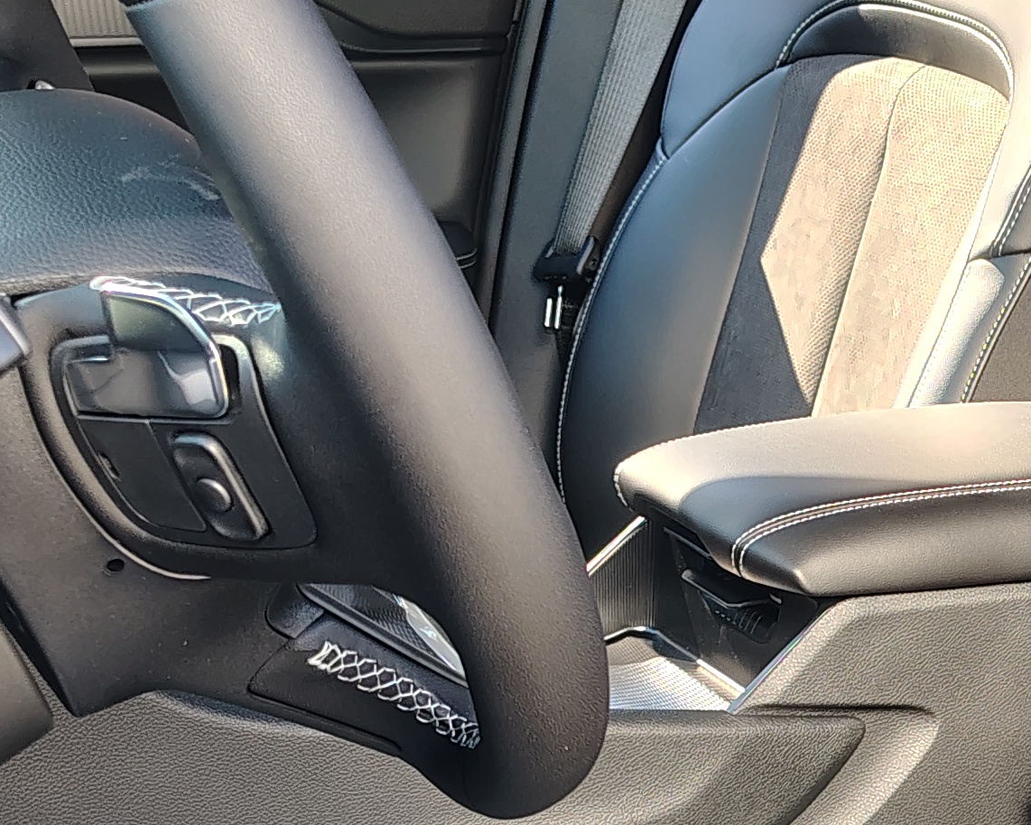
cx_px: 1026
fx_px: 2564
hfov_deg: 21.9
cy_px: 817
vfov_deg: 17.9
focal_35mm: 84
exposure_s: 1/111
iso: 217
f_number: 1.8
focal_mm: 5.56
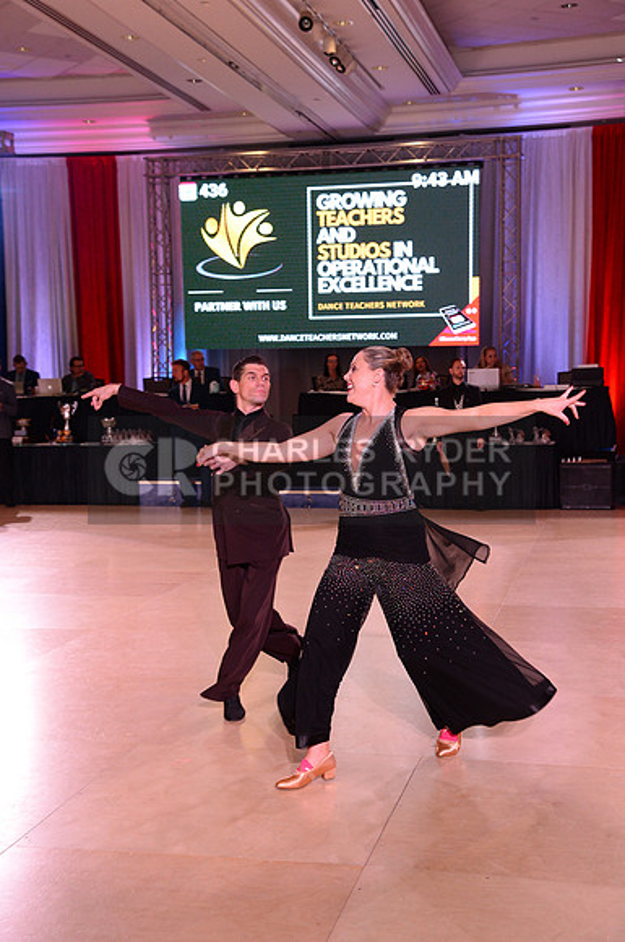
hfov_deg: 24.5
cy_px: 471
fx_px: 1436
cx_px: 312
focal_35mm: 55
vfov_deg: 36.3
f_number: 7.1
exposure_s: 1/250
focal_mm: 55
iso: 2500
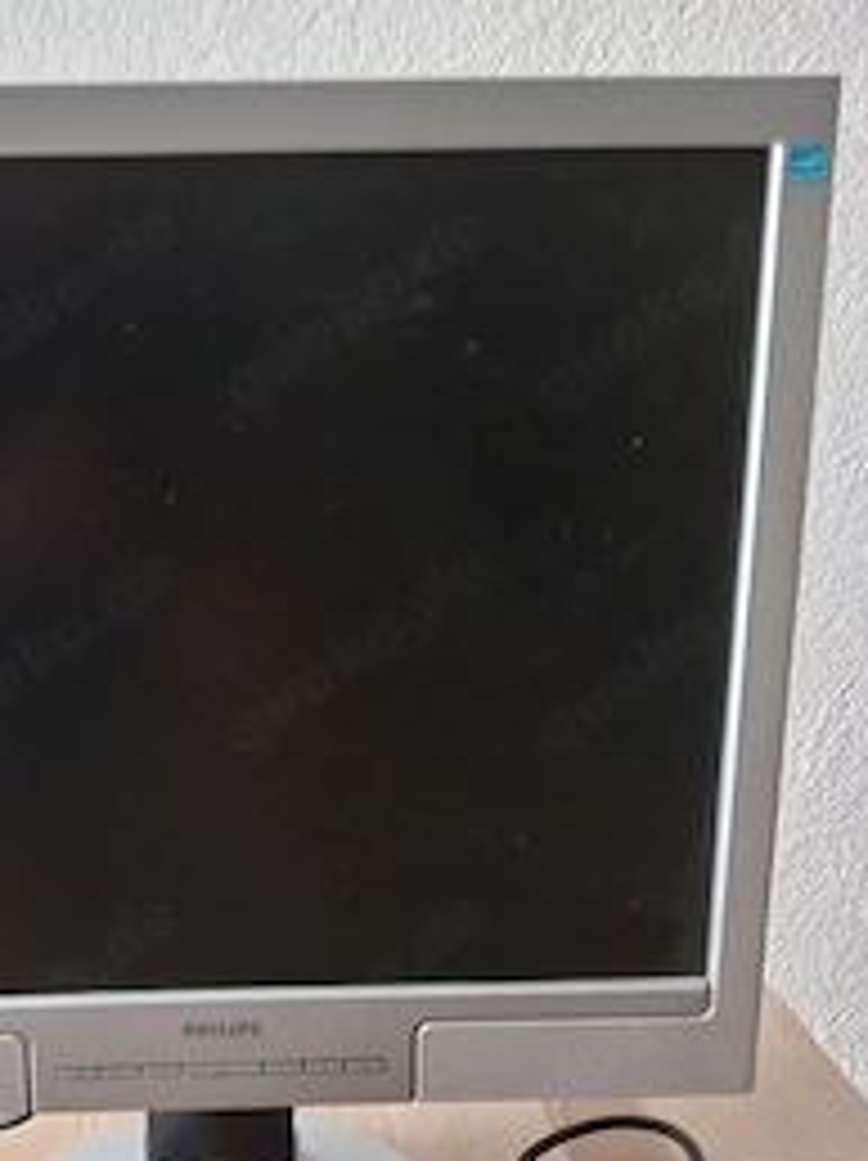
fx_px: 1407
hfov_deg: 33.5
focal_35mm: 42
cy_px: 722
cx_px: 207
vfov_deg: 44.5
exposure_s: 1/20
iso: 1209
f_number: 1.8
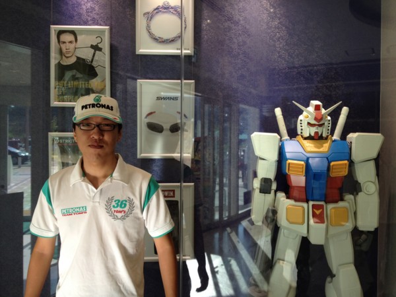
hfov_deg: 52.6
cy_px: 148
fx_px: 400
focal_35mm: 35
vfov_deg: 40.7
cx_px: 198
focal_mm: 4.28
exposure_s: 1/207
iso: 64
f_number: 2.4
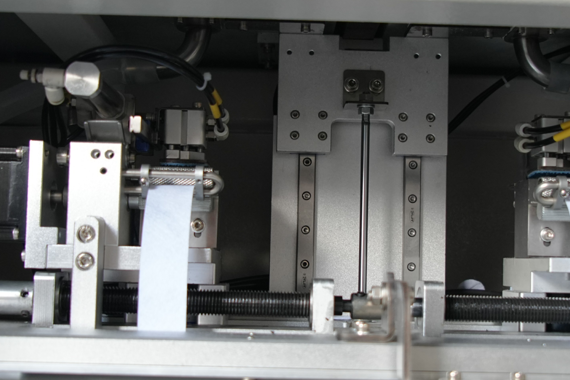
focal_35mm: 58
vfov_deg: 23.4
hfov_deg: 34.5
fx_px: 918
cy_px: 202
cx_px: 307
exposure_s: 1/50
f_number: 4
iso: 1000
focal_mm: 24
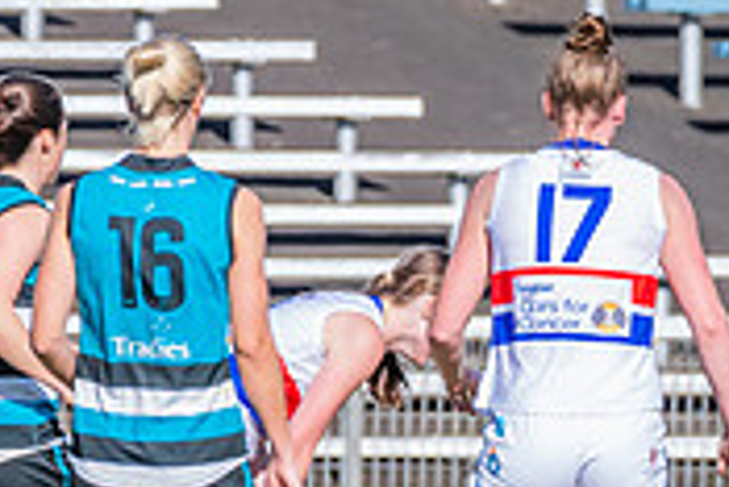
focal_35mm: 2067
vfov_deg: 0.7
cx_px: 812
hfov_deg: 1.0
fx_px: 41890
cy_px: 487
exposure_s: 1/1600
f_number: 10
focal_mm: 460
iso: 800
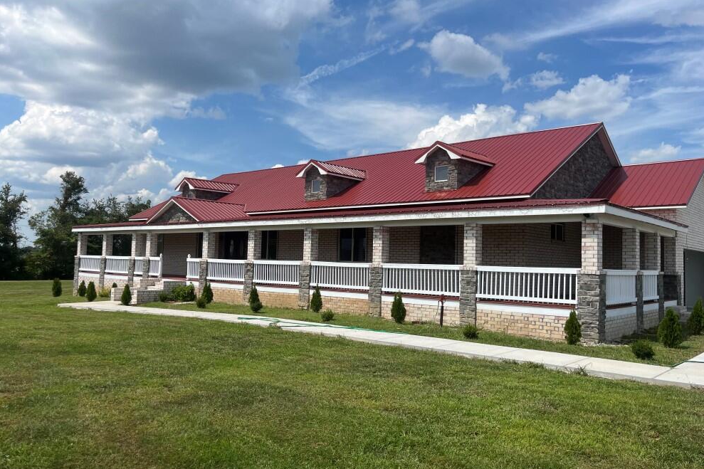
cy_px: 226
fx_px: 547
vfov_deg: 46.4
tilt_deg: +3.4
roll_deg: -0.9
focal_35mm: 28
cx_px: 363
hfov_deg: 65.5
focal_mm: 5.1
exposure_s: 1/5076
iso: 50
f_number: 1.6
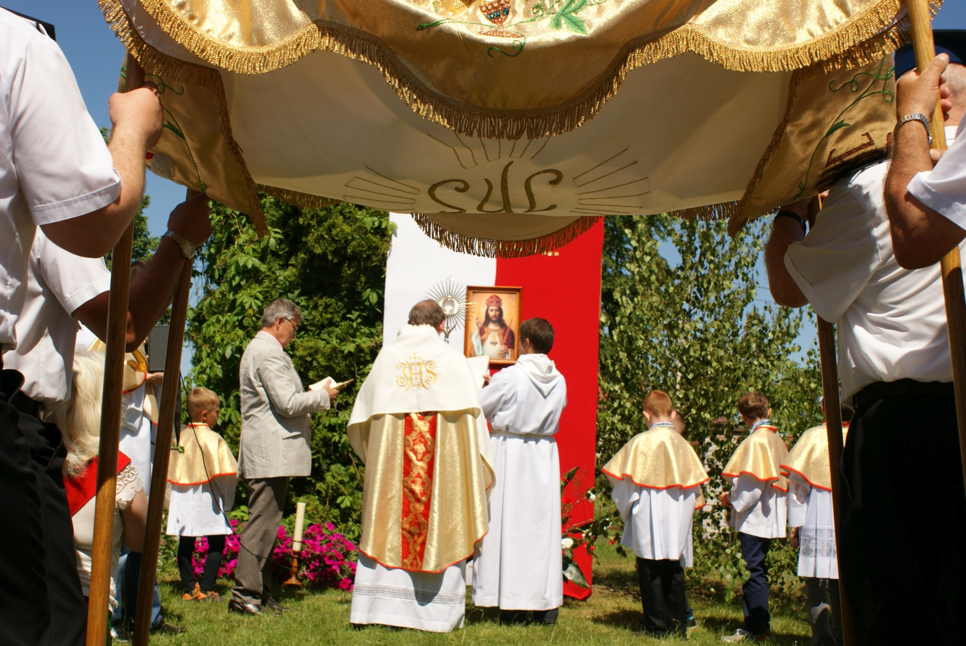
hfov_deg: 43.6
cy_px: 323
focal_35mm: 45
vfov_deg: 29.9
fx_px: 1209
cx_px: 483
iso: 100
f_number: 9
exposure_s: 1/320
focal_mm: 30
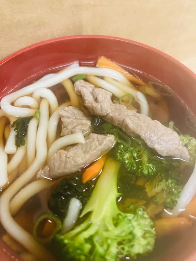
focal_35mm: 26
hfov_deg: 53.1
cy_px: 130
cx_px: 98
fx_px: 196
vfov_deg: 67.3
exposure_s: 1/60
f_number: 1.6
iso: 500
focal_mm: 5.1
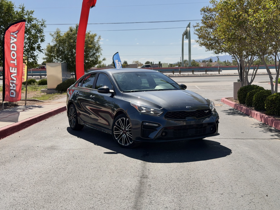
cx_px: 140
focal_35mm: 48
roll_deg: +1.8
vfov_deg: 30.3
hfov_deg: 39.7
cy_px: 105
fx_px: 388
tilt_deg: -5.8
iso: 64
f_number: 1.78
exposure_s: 1/5587
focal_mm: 6.76
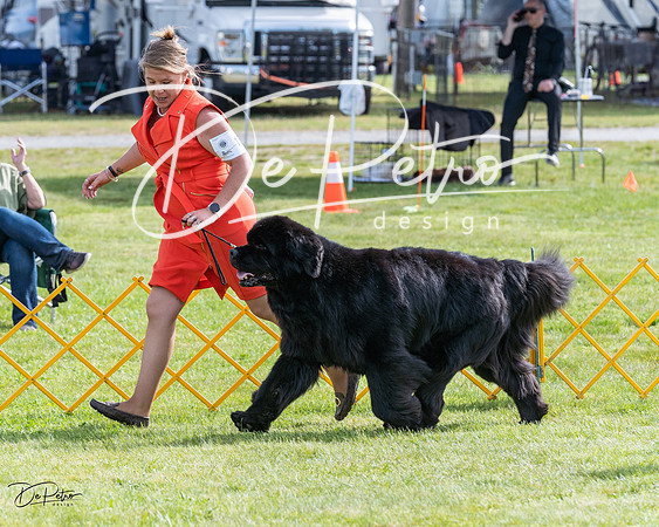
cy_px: 229
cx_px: 279
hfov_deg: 8.9
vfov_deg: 7.1
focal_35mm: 217
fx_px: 4239
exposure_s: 1/1250
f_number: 5.6
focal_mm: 171
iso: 500
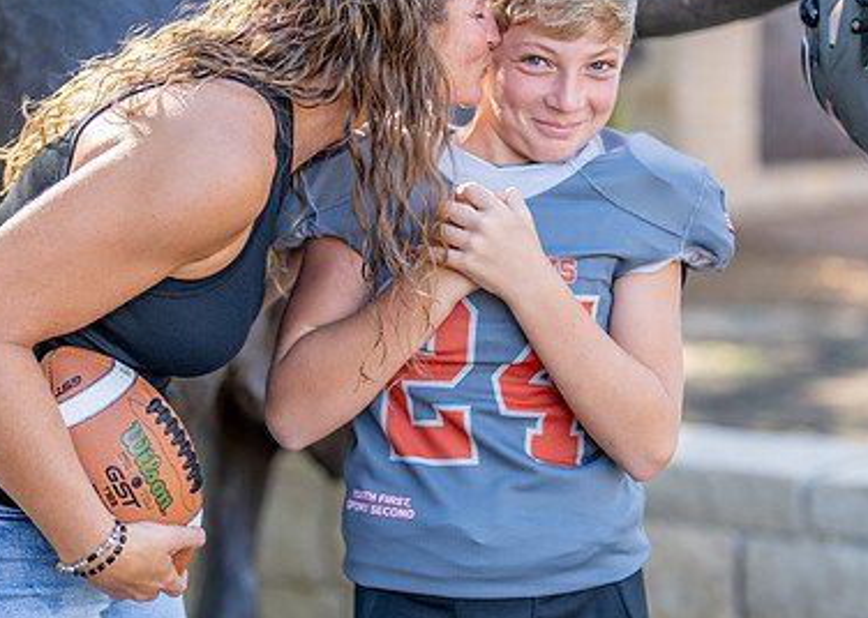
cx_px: 423
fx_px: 2192
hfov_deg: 22.4
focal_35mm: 89
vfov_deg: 16.0
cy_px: 229
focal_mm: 50
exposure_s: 1/1000
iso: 100
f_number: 1.2
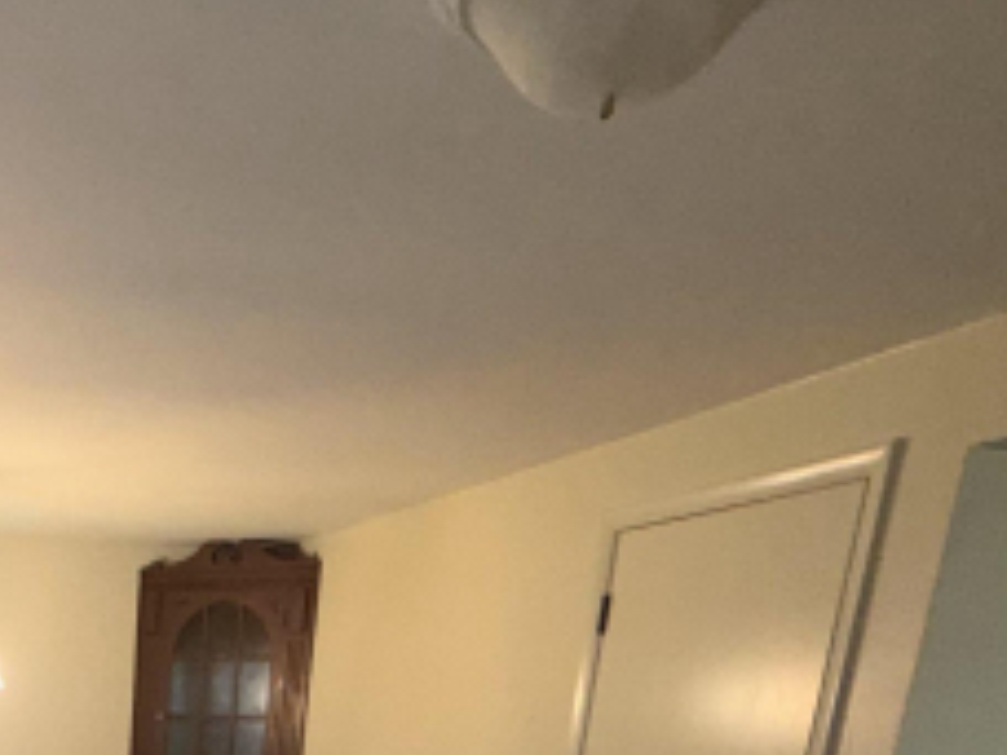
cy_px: 1068
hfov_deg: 40.5
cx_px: 15
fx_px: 1193
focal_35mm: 41
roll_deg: -2.3
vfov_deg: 27.1
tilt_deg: -15.8
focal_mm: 2.22
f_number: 2.2
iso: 100
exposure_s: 1/60
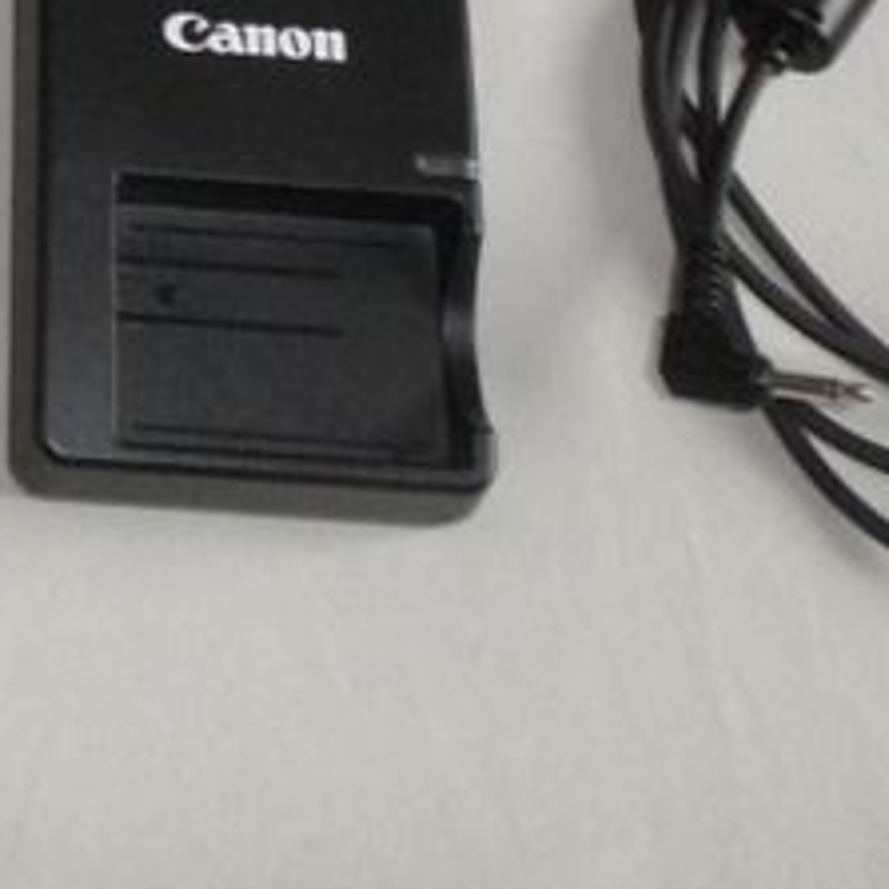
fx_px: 2760
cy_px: -522
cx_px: -351
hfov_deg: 16.9
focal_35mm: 95
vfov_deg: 16.4
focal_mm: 3.9
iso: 200
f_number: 3.2
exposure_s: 1/30
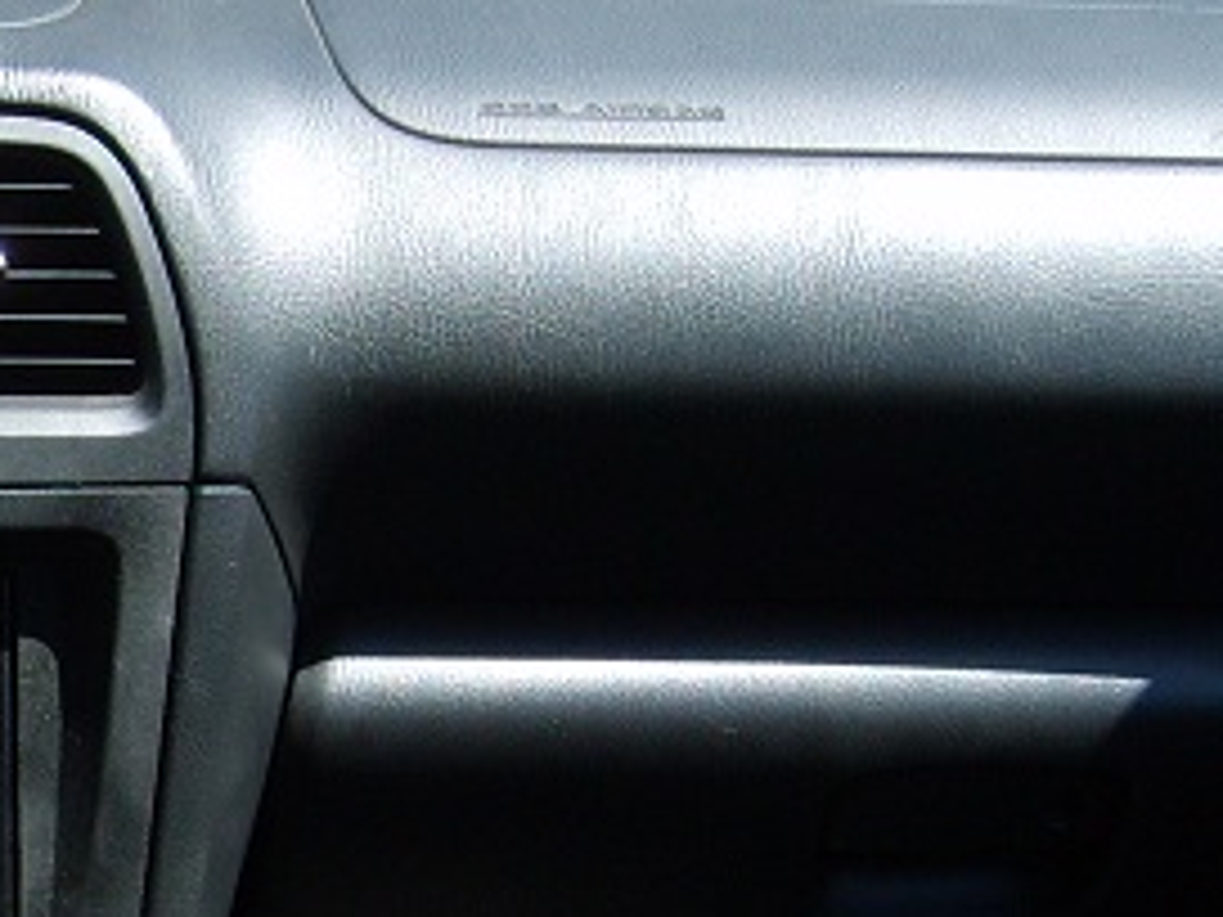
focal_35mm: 99
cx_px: -328
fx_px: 3498
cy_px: 746
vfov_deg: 14.8
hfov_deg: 18.6
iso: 50
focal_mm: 5.8
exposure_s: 1/350
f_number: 2.8
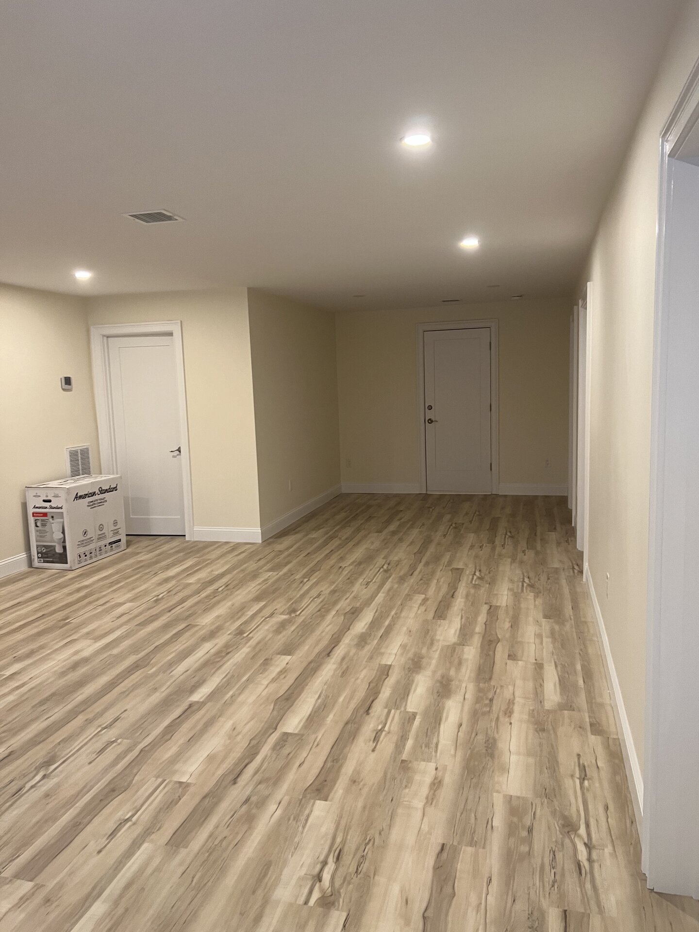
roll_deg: +2.2
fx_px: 700
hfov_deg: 53.1
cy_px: 466
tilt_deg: -6.5
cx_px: 350
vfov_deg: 67.3
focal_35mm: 26
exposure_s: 1/60
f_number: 1.5
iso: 100
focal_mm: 5.7
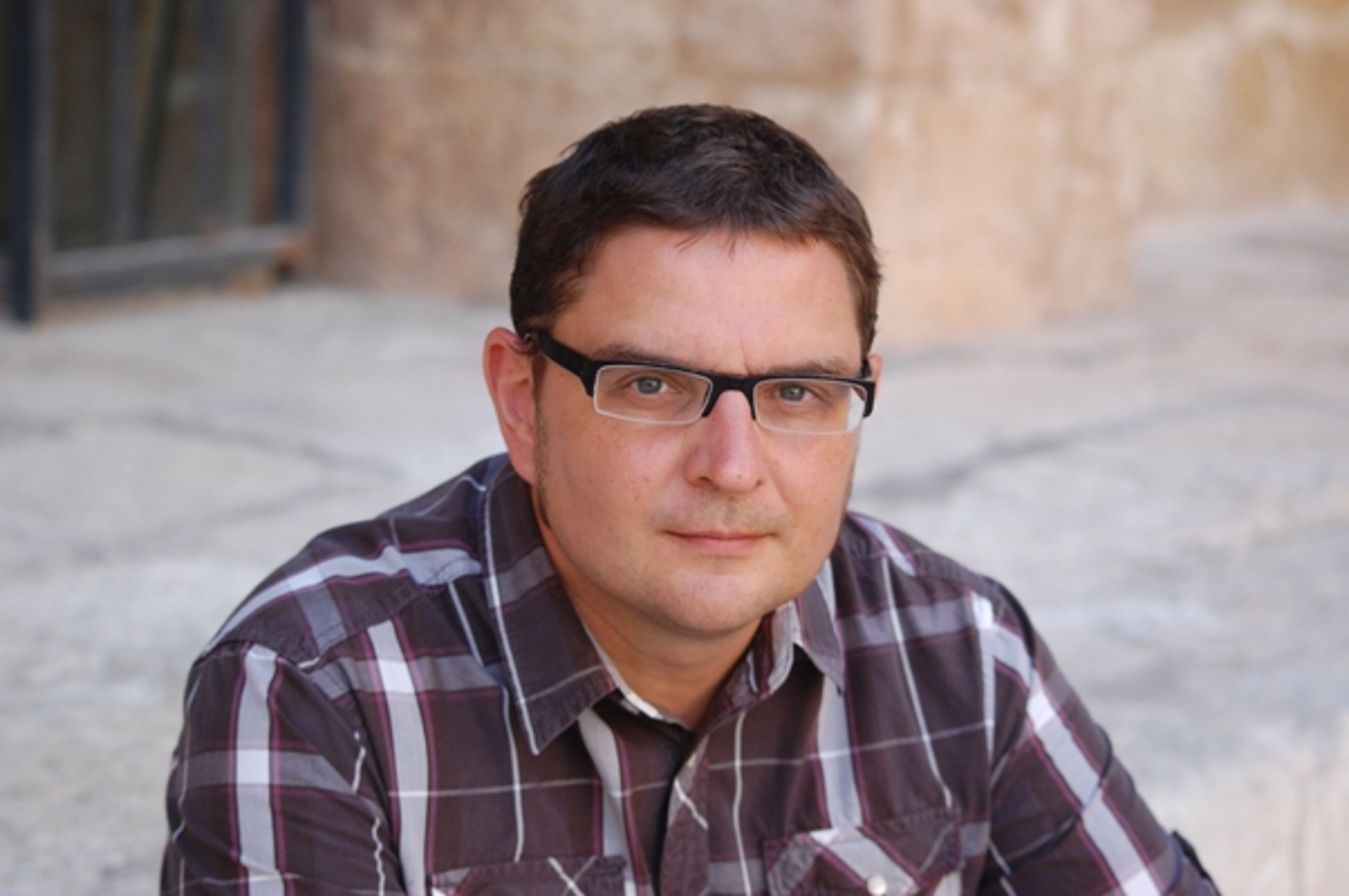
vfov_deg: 13.0
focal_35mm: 105
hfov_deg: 19.5
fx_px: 3930
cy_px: 448
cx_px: 674
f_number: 4
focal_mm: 70
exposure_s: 1/200
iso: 400
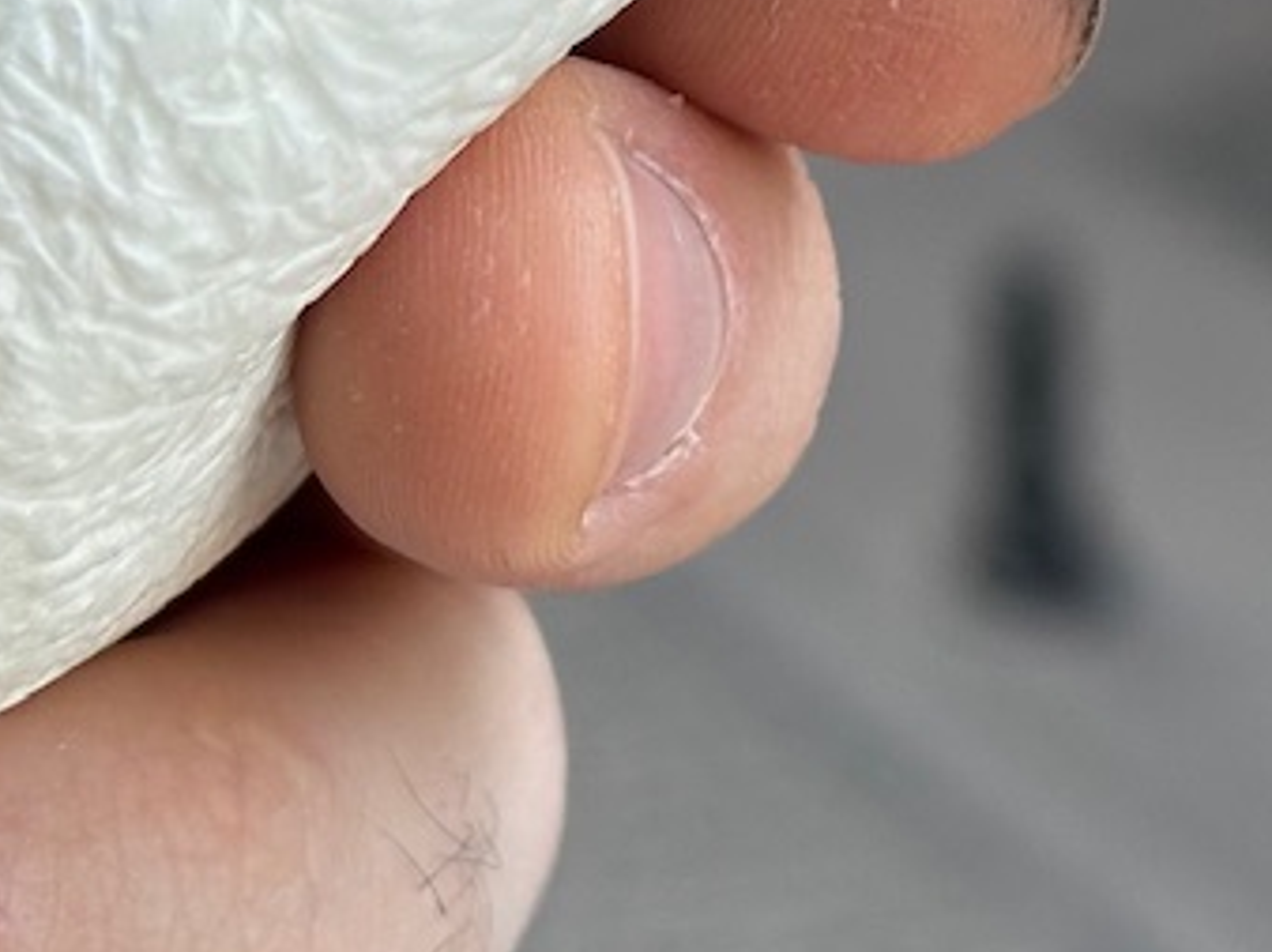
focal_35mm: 182
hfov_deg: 10.9
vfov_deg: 8.0
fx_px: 6683
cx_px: 930
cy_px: -542
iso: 50
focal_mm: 6.86
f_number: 1.78
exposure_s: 1/149
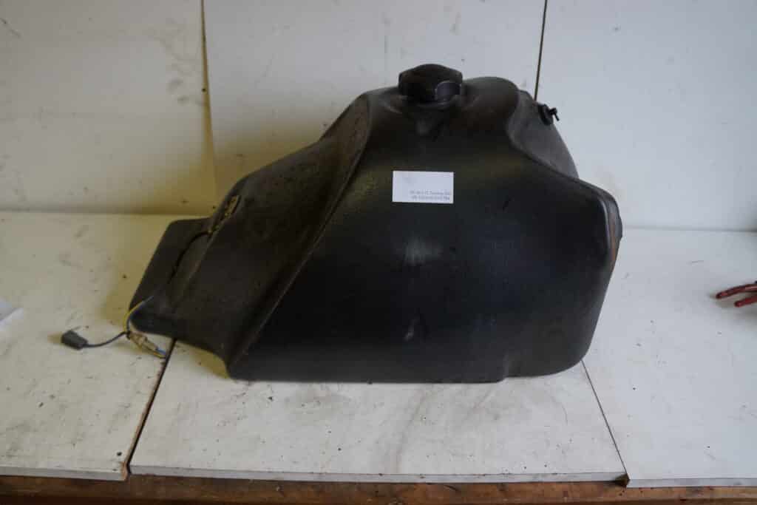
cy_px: 252
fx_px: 568
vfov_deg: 47.9
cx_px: 378
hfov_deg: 67.4
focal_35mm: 27
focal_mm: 18
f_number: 4
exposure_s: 1/160
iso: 1000
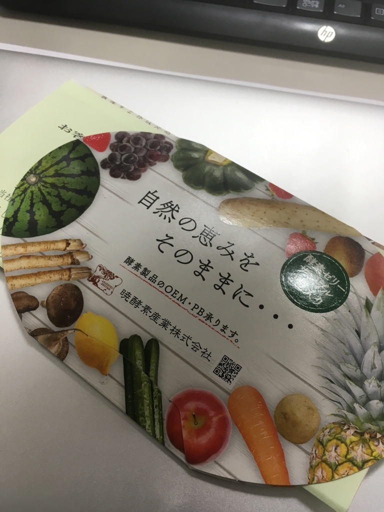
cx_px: 192
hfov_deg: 48.2
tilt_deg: -62.4
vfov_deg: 61.7
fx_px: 429
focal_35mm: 29
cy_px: 256
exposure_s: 1/33
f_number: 2.2
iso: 40
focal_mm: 4.15
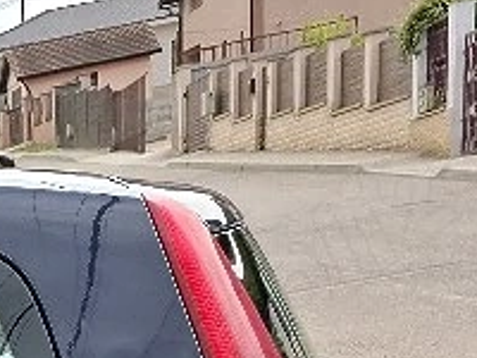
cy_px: 866
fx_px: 1585
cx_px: -694
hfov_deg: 12.8
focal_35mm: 115
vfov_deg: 10.9
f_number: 1.8
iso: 50
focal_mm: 5.54
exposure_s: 1/625
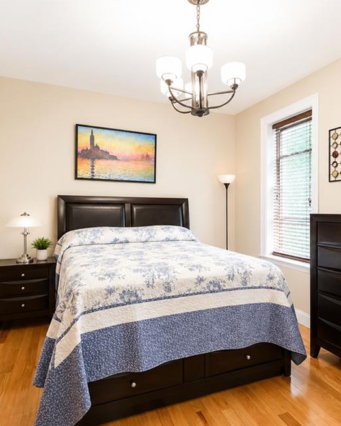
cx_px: 199
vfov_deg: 75.0
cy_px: 218
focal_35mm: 22
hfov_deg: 62.7
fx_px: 278
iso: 2000
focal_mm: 10
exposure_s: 1/40
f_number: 5.6
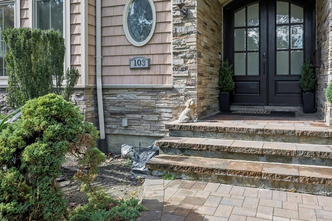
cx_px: 213
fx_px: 258
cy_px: 87
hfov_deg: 64.3
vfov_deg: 46.1
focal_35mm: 28
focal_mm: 20
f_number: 9
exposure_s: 1/160
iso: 250
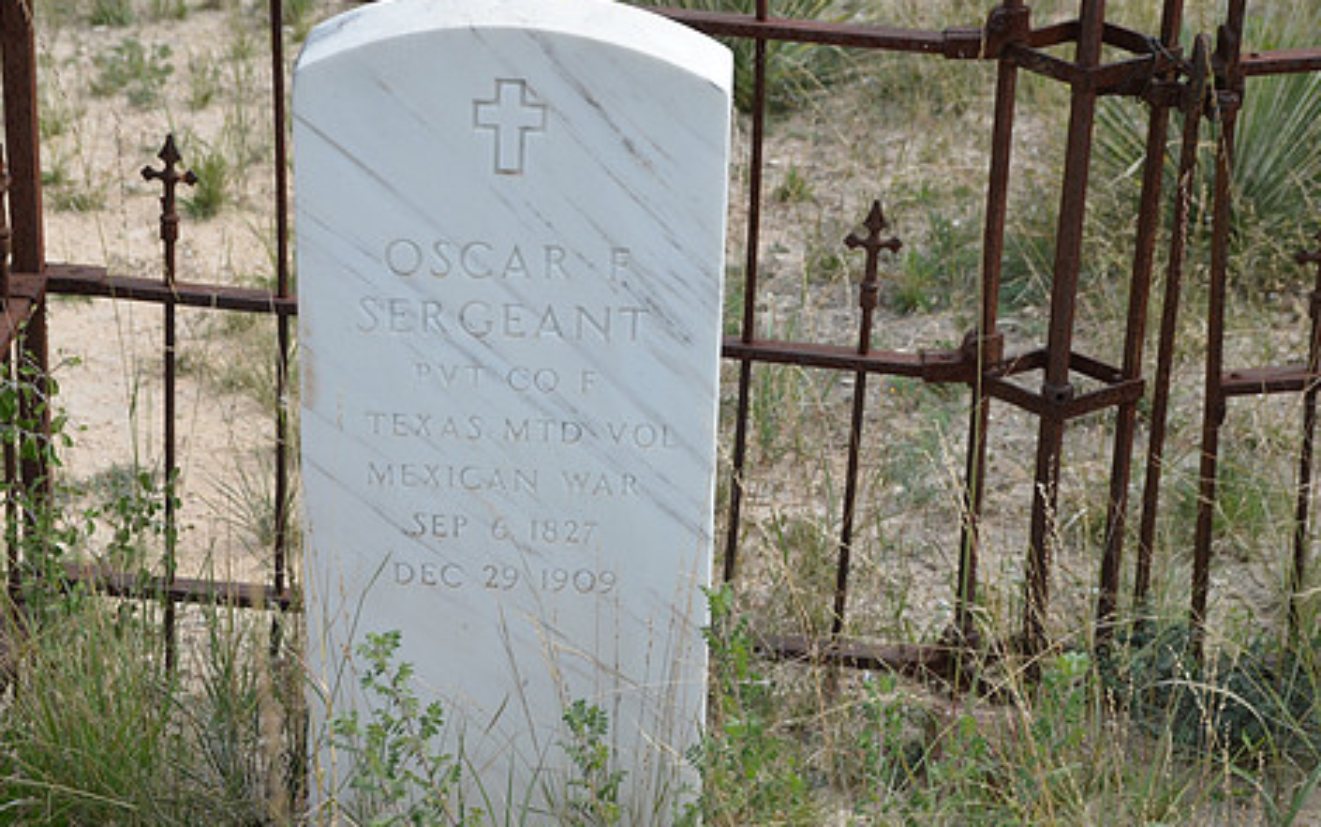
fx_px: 2845
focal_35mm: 79
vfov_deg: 16.5
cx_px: 635
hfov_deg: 26.1
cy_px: 481
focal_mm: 42
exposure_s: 1/160
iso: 200
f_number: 6.3
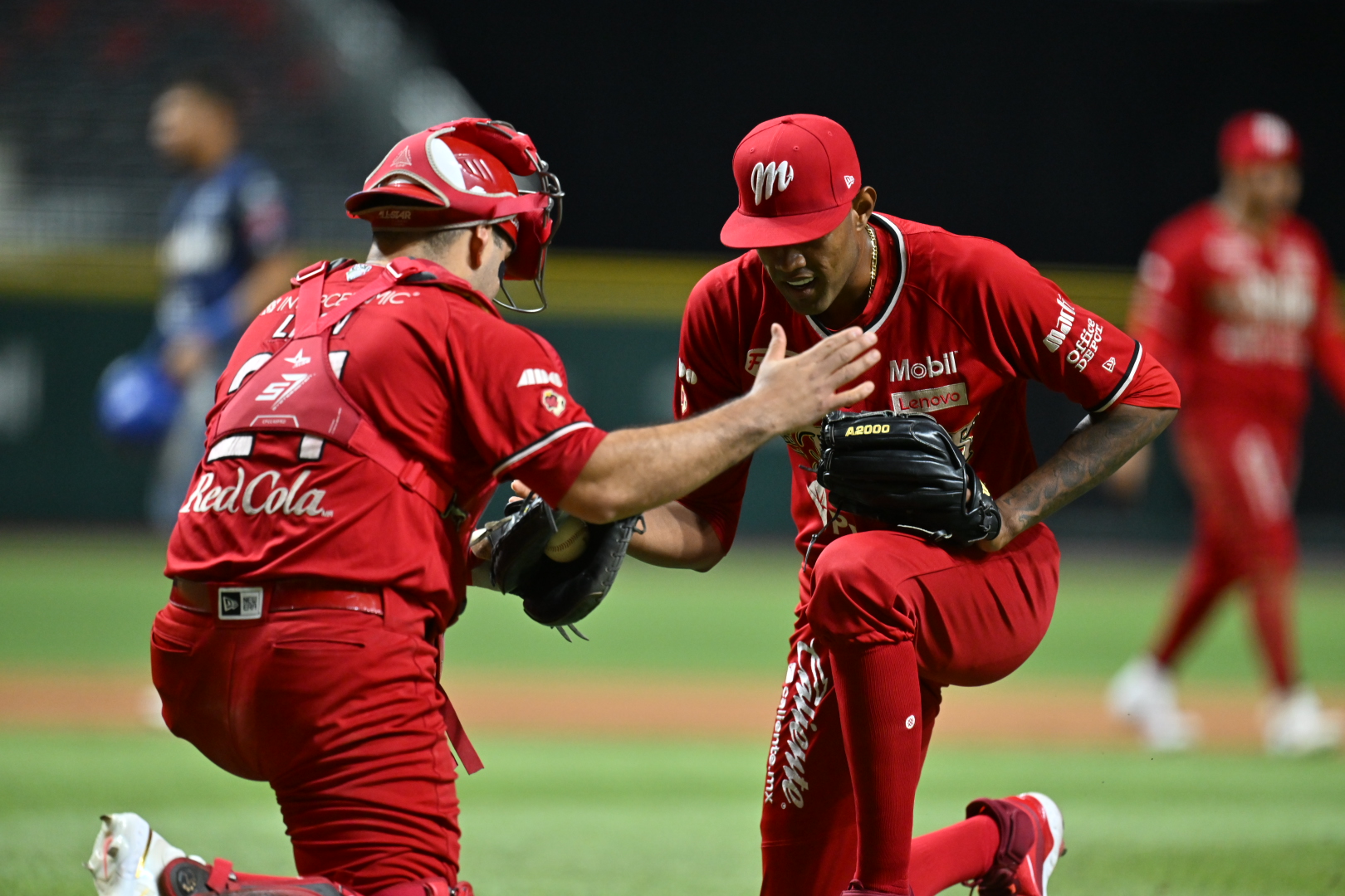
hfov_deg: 5.2
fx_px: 14943
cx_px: 672
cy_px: 448
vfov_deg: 3.4
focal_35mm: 400
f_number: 2.8
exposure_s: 1/800
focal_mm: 400
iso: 2500
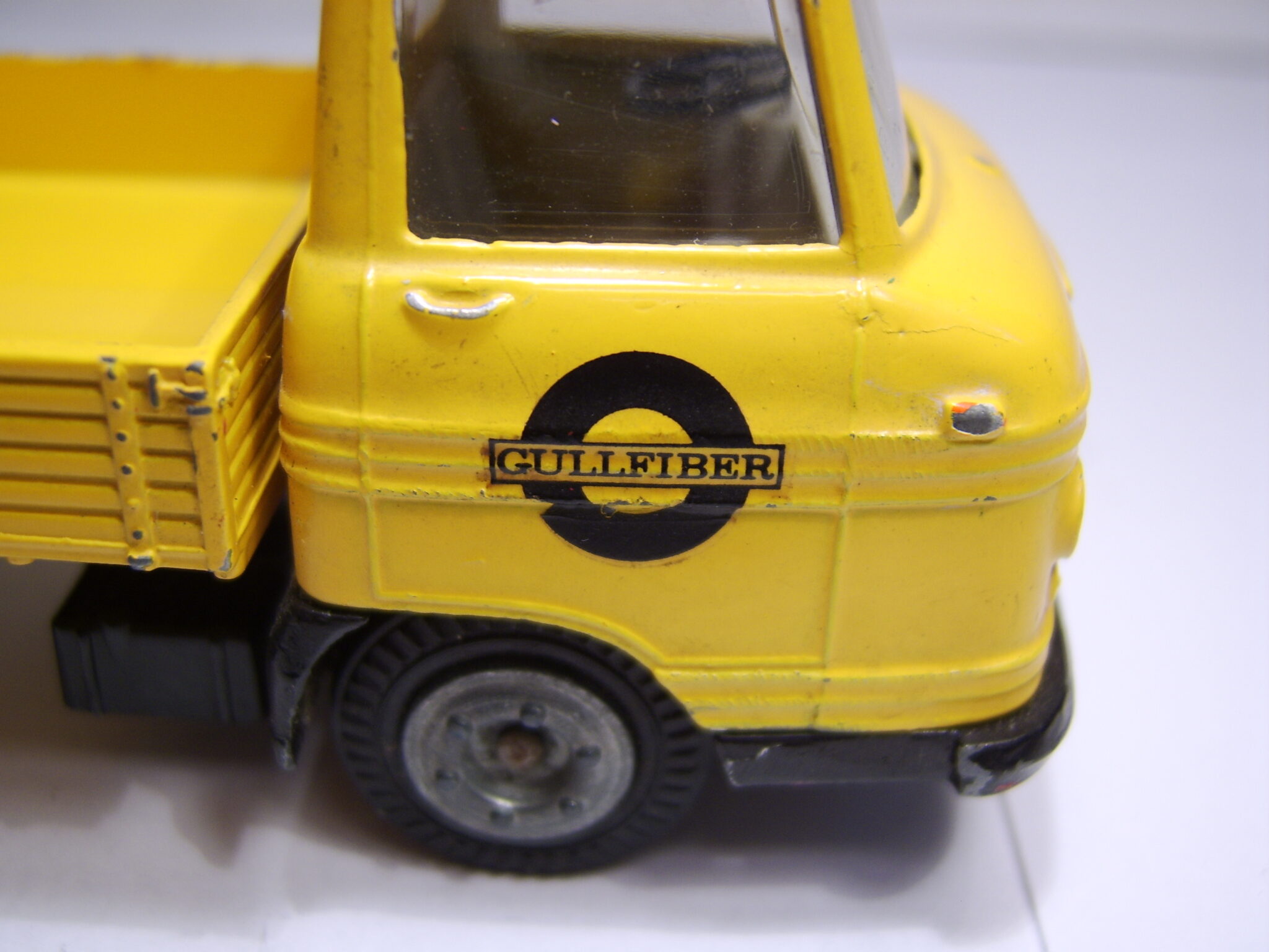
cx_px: 634
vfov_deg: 45.4
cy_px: 476
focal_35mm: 31
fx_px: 1136
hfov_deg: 58.4
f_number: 2.7
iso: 71
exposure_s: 1/71
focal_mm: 8.13
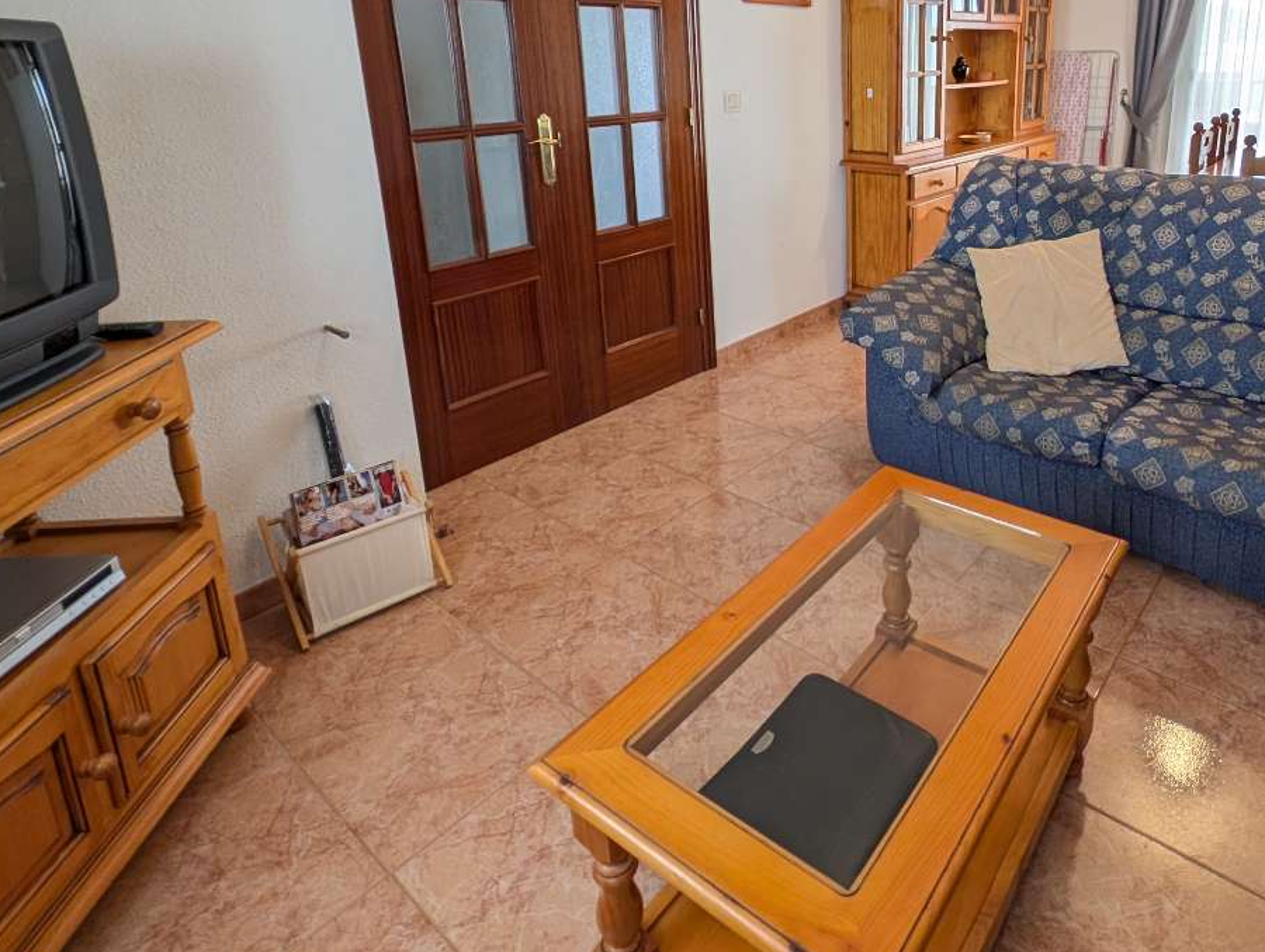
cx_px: 815
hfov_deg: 79.7
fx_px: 732
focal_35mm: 20
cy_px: 254
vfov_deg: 62.8
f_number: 1.95
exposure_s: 1/100
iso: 72
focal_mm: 2.23
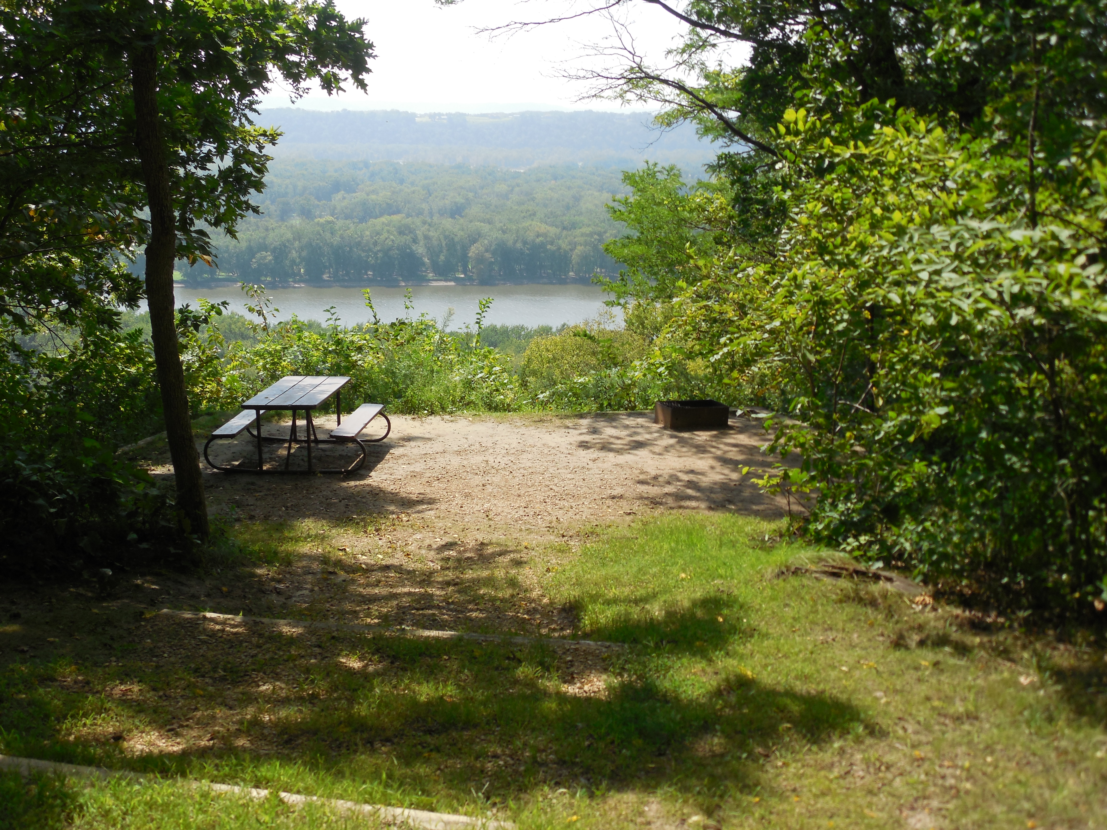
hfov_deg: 47.9
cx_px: 554
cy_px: 415
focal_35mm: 39
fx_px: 1247
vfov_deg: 36.8
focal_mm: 7
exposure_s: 1/500
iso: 125
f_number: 3.8
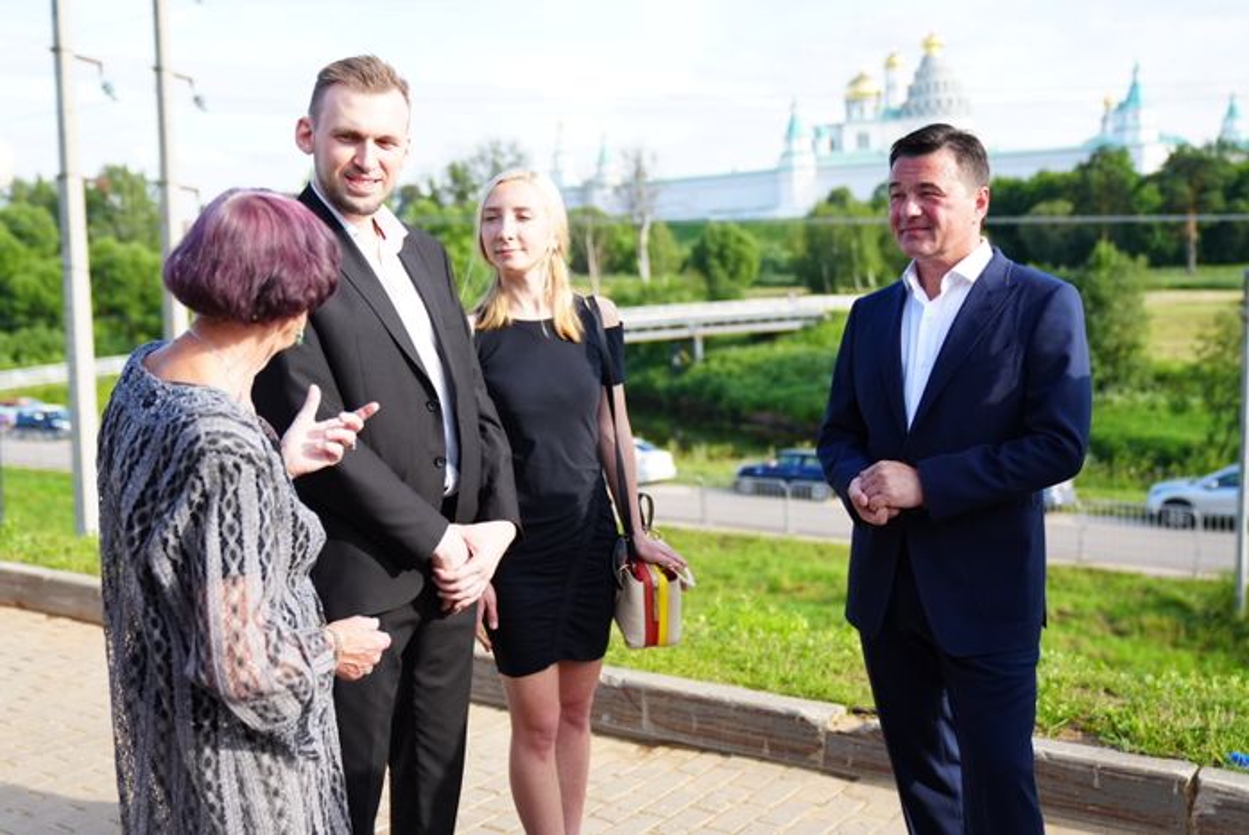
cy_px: 418
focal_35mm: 37
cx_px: 624
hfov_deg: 51.8
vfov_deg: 36.0
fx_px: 1285
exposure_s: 1/2000
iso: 500
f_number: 2.8
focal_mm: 37
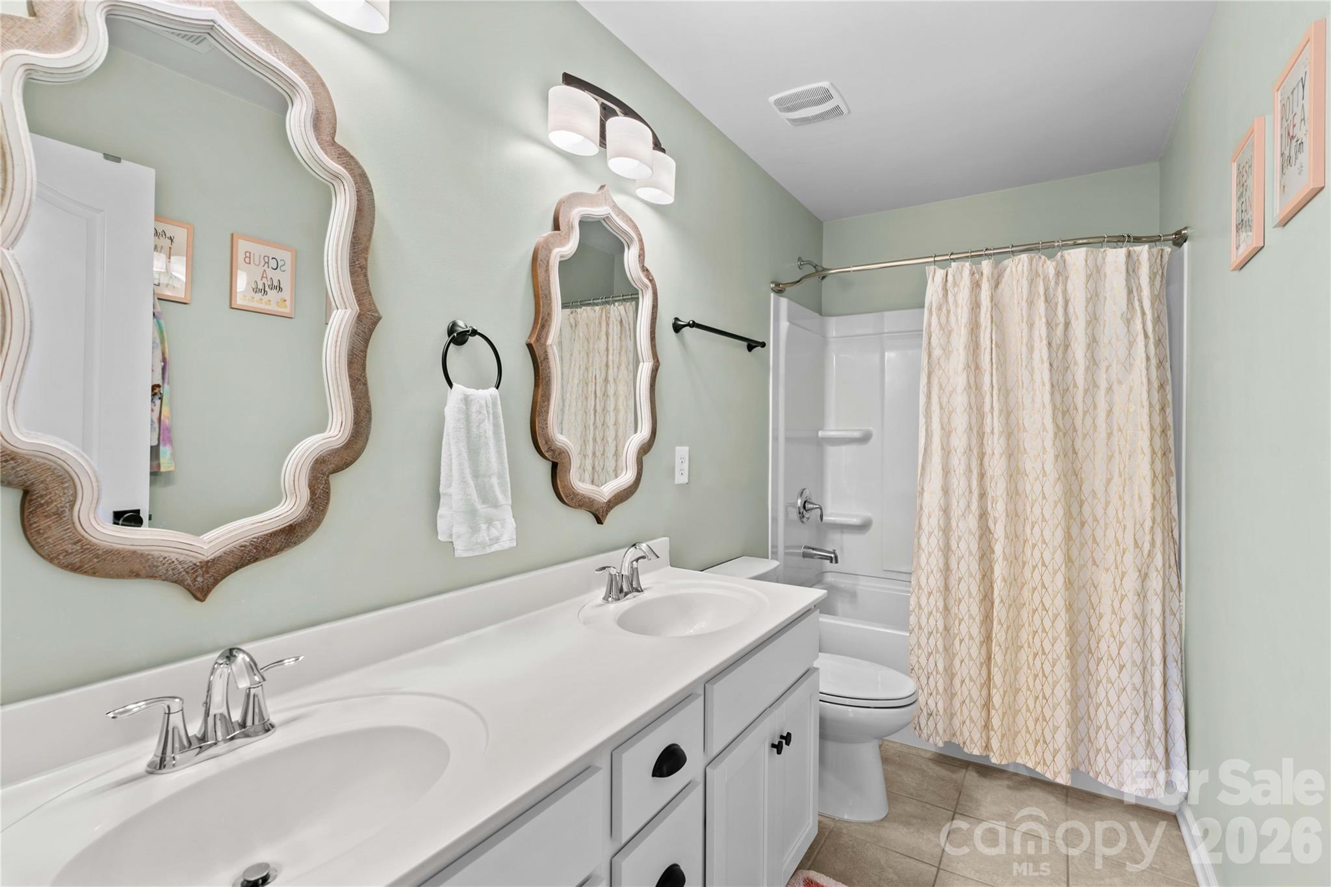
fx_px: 591
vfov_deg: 73.7
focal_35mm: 16
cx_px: 666
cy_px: 444
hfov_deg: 96.7
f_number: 8
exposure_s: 1/1.67
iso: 100
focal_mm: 16
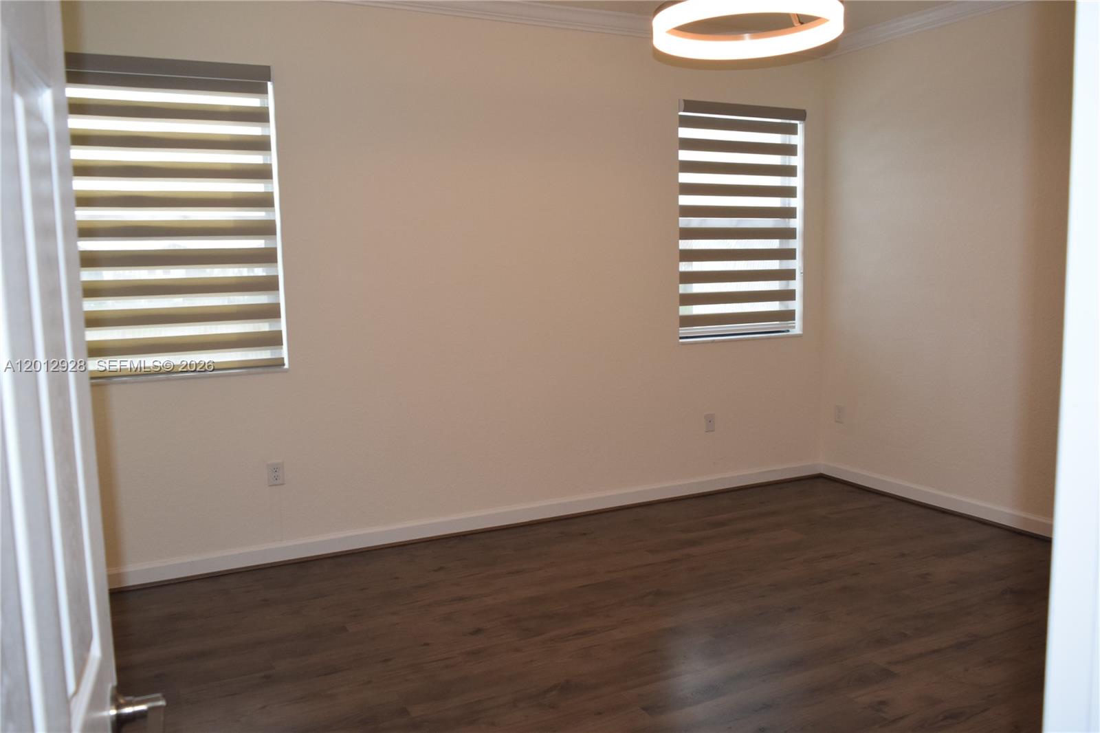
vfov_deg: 43.6
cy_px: 366
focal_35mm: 30
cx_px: 550
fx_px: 916
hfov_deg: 61.9
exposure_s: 1/125
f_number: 5.6
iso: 800
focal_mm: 20
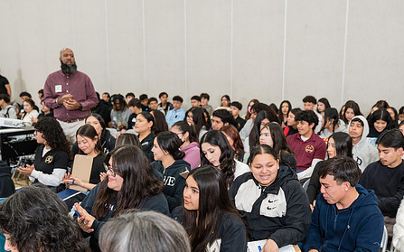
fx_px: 473
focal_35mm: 43
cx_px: 211
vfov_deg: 29.6
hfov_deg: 46.2
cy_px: 171
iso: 1600
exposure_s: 1/250
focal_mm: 32.5
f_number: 2.8
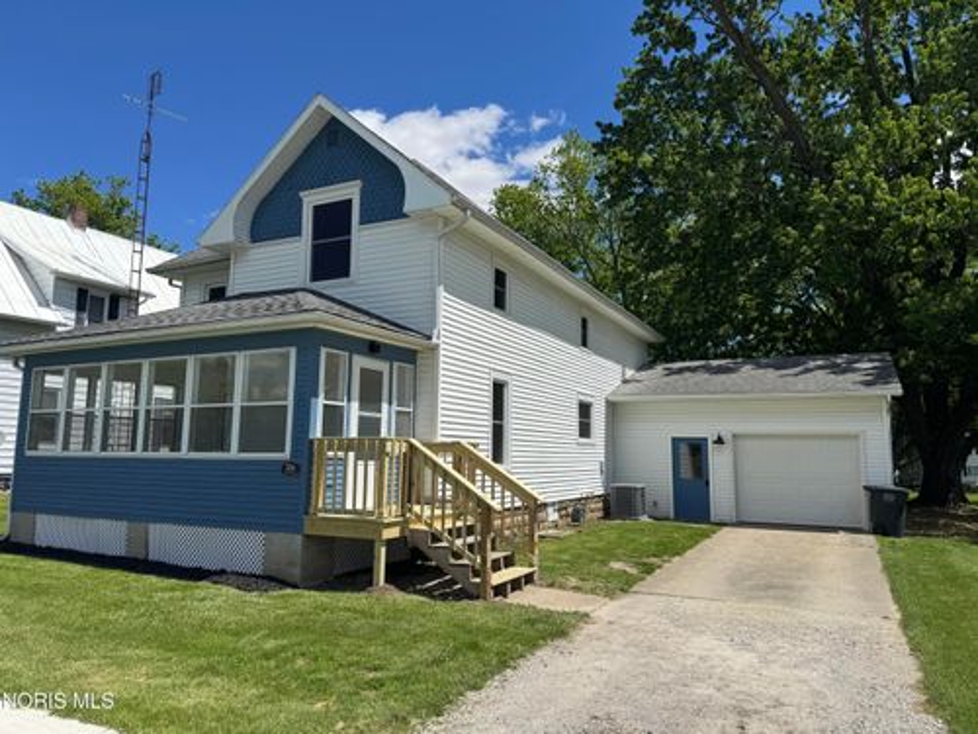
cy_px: 367
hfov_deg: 71.6
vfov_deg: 56.8
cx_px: 489
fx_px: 678
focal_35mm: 24
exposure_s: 1/6410
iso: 80
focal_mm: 6.76
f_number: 1.78
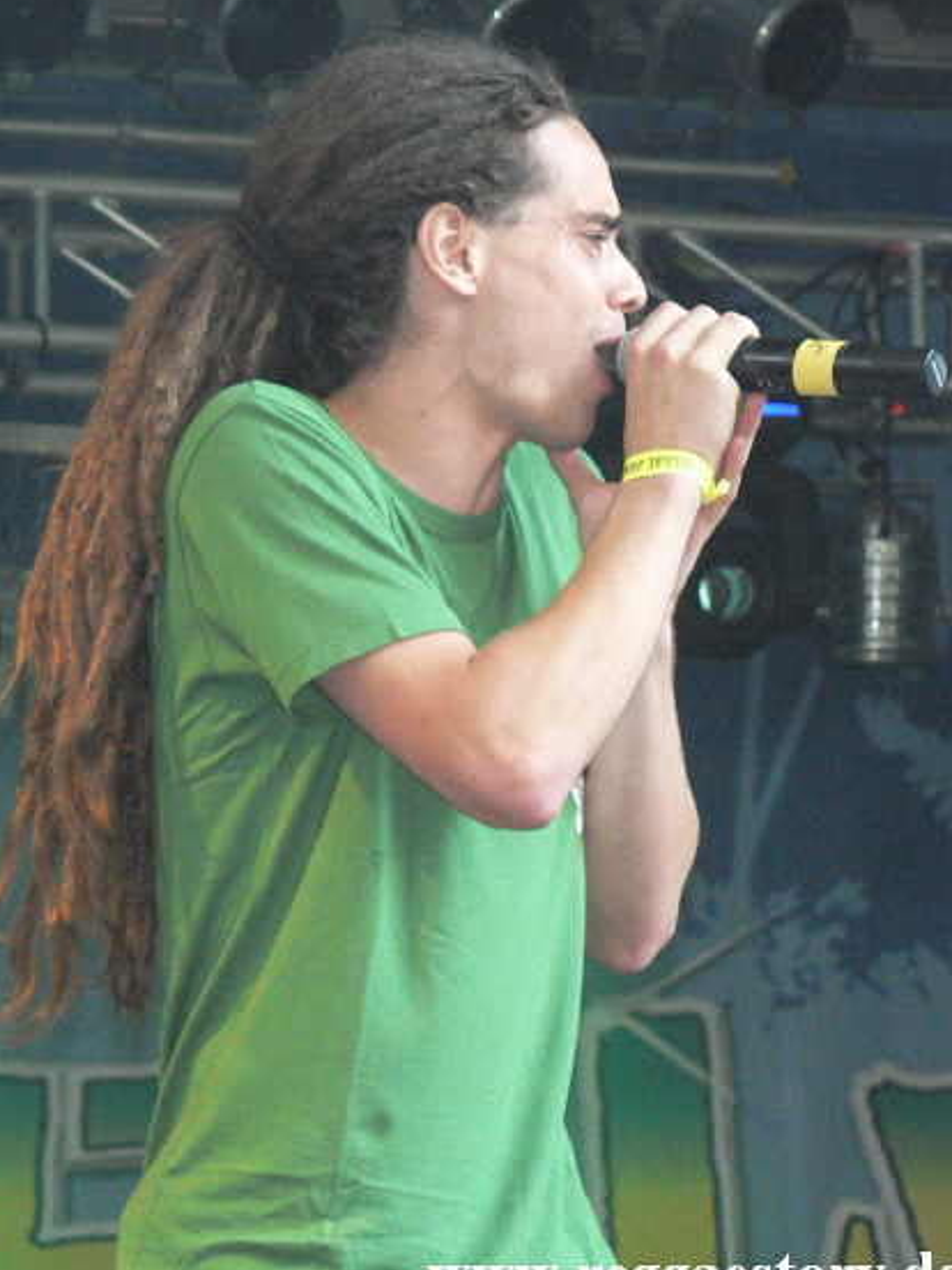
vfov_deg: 14.4
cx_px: 478
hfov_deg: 10.8
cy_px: 617
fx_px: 5024
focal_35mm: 137
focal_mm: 21.6
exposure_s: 1/60
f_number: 3.2
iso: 400
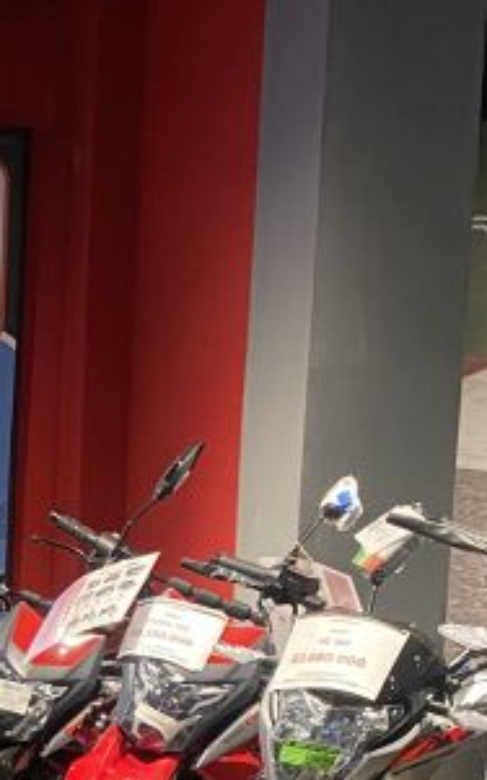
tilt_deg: -9.3
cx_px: -642
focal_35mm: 97
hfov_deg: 11.4
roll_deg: +0.6
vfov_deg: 19.7
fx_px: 2061
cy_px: 1009
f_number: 1.8
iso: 160
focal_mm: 4.25
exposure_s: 1/50
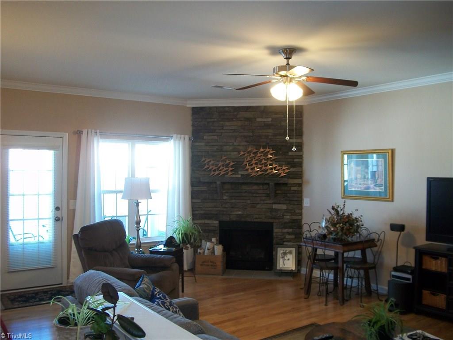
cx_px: 226
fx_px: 419
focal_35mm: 32
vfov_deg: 44.2
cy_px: 170
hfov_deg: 56.8
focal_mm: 5.7
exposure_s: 1/30
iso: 160
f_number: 2.9
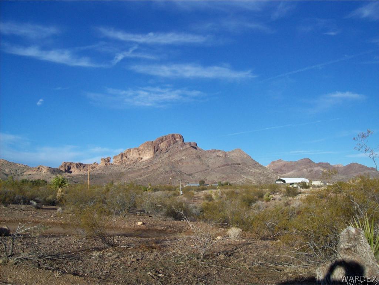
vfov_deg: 39.7
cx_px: 190
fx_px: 394
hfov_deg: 51.4
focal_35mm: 36
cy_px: 142
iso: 80
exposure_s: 1/591
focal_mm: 6
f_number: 4.8
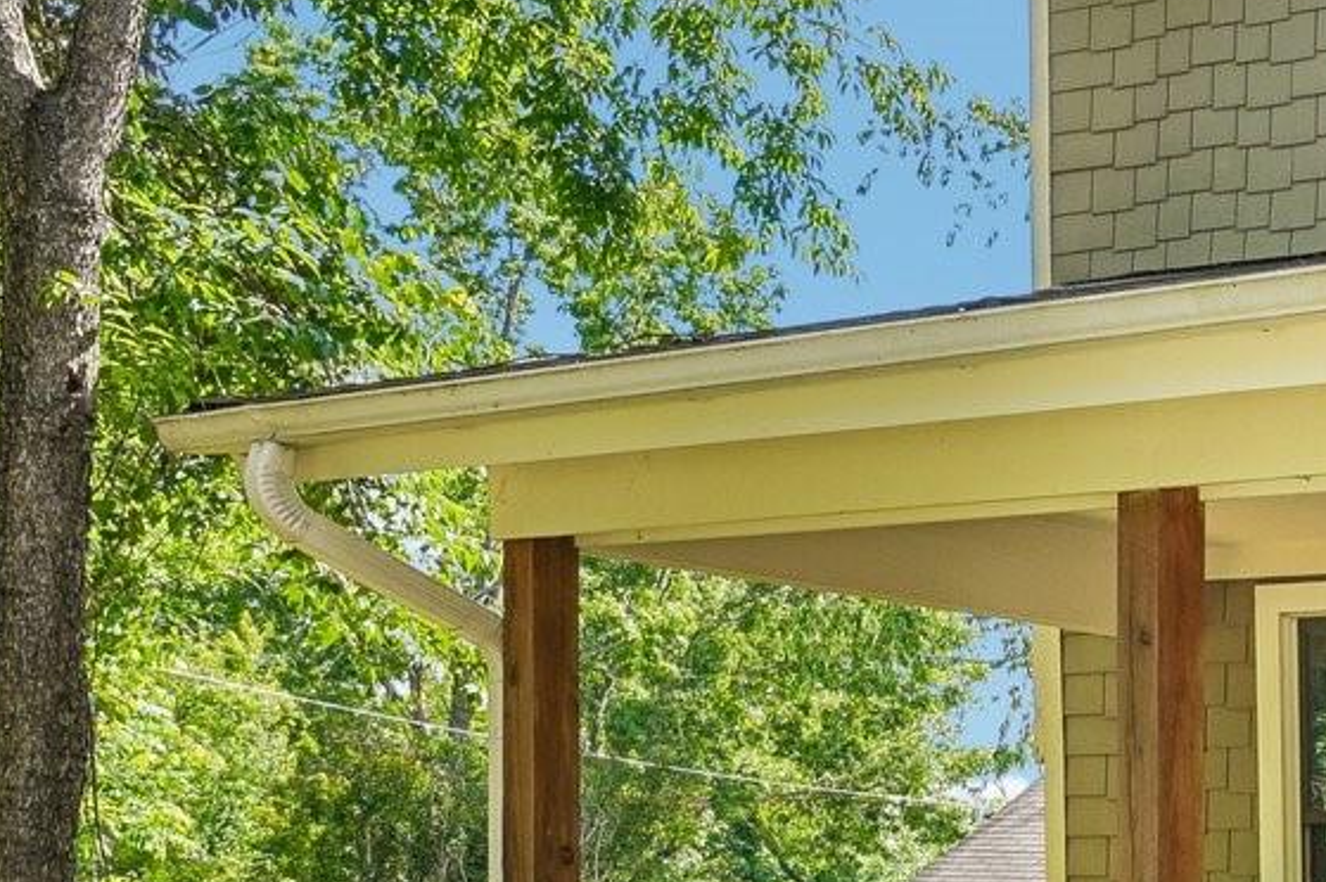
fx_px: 3239
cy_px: 366
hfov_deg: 19.3
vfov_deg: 15.5
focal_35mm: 88
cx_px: 2149
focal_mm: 16
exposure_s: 1/100
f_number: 8
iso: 100
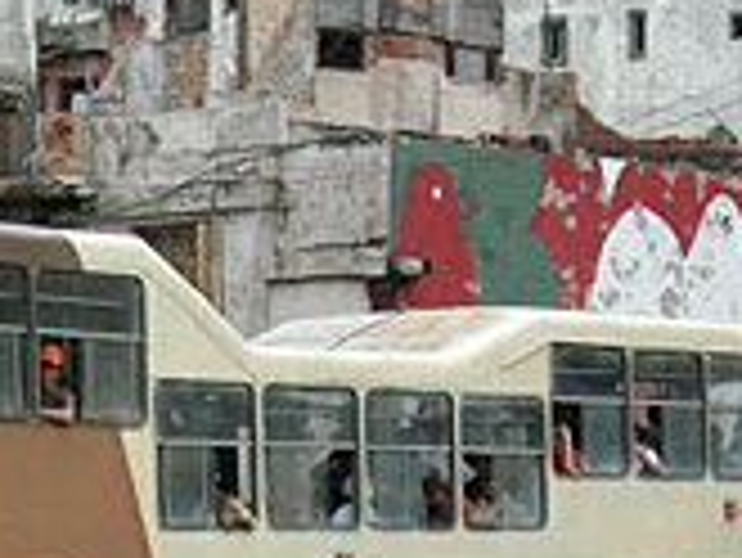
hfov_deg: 8.8
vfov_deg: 6.6
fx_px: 4805
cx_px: 103
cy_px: 513
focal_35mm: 224
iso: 137
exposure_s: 1/93
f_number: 4
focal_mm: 17
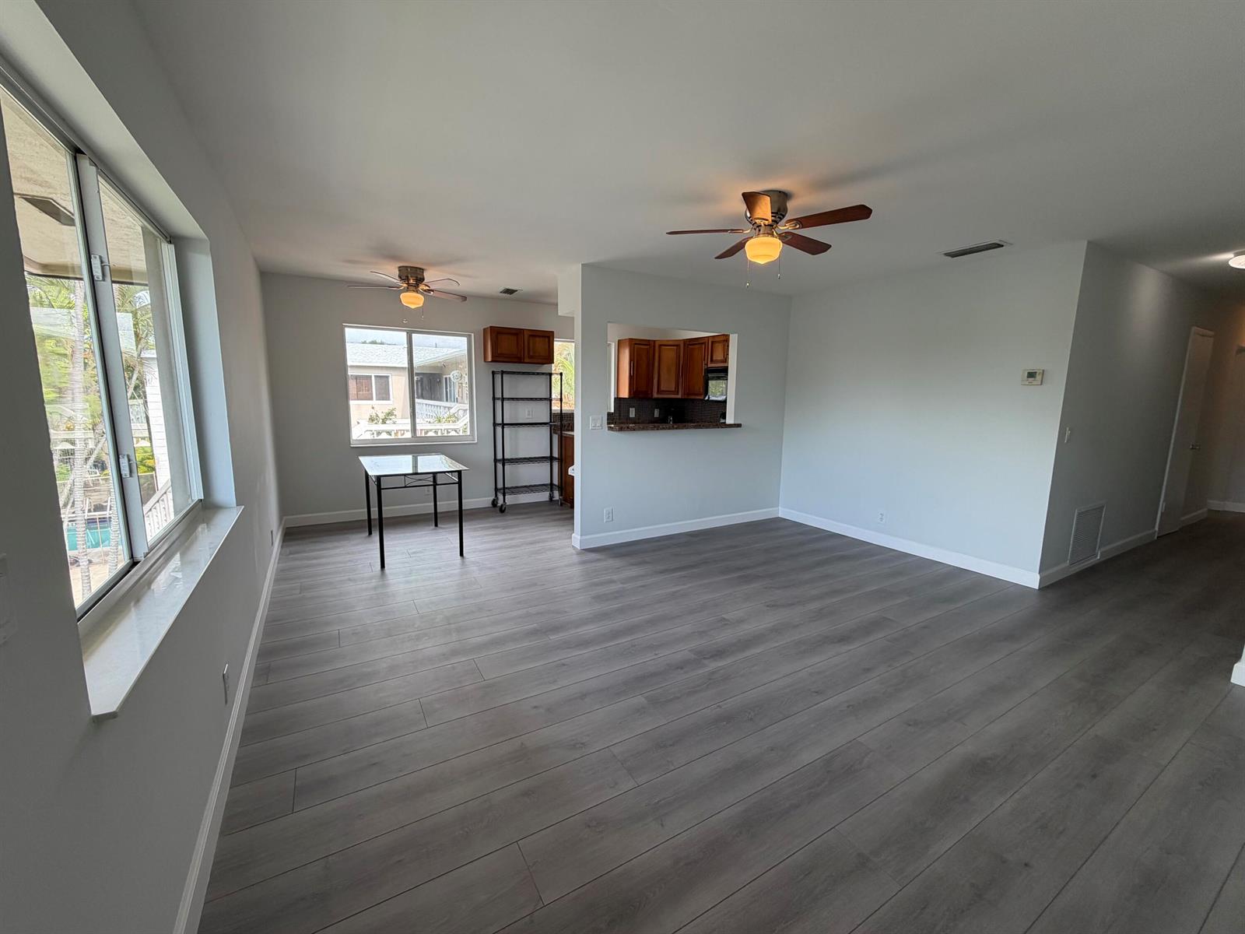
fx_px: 504
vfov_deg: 85.7
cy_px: 467
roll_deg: -0.8
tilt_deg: -8.8
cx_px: 622
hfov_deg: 102.1
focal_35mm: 14
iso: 80
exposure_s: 1/120
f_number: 2.2
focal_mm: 2.22
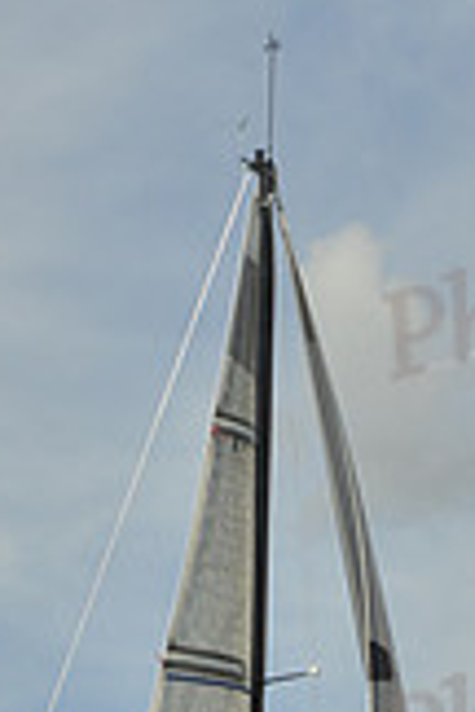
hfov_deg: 5.5
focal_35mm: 250
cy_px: 963
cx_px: 156
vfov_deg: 8.1
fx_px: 4948
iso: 200
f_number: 8
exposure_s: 1/1000
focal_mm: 70
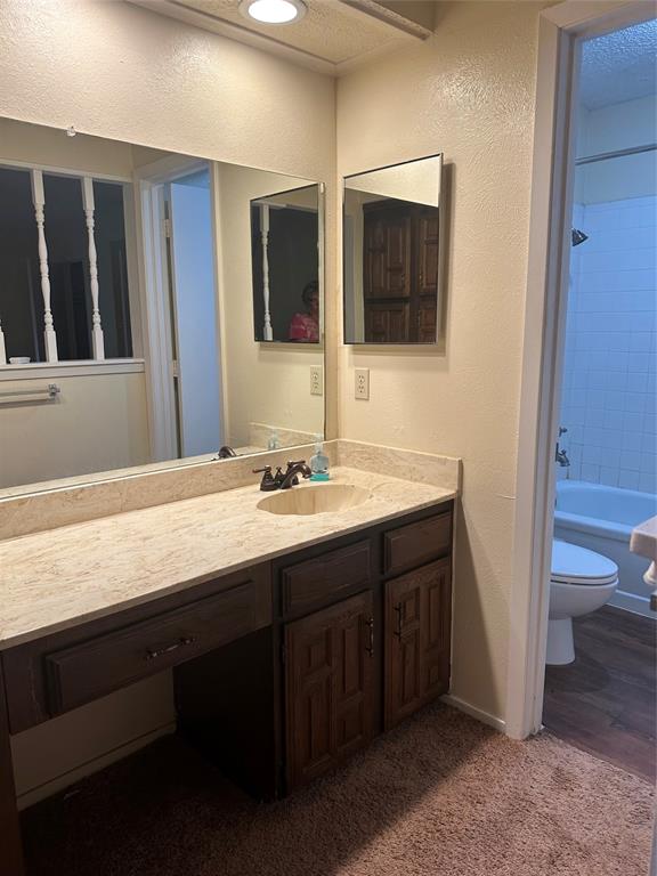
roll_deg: -0.2
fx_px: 607
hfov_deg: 56.8
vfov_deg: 71.6
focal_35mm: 24
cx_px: 328
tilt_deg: -9.4
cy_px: 438
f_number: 1.78
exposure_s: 1/120
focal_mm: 6.86
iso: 125
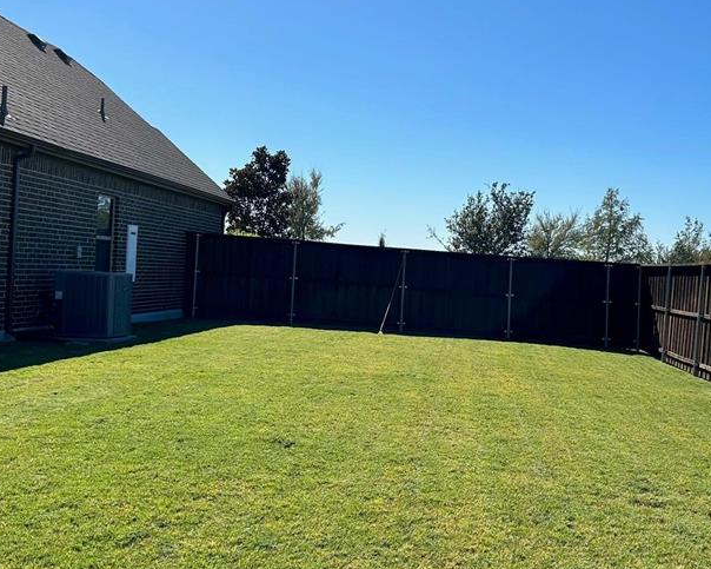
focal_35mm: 43
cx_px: 434
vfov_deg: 34.9
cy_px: 271
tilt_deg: -0.8
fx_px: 905
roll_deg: +0.1
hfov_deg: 42.6
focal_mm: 5.7
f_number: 1.5
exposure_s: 1/5319
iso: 50
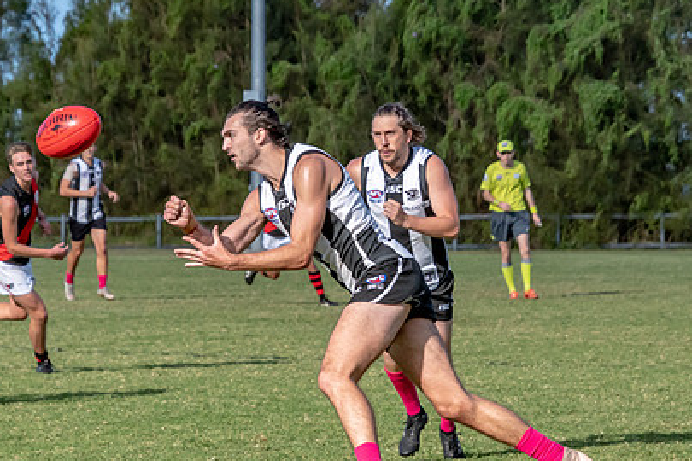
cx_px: 279
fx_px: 4709
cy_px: 311
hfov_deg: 8.4
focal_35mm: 245
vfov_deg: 5.6
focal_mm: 100
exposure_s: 1/2500
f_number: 6.3
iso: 800
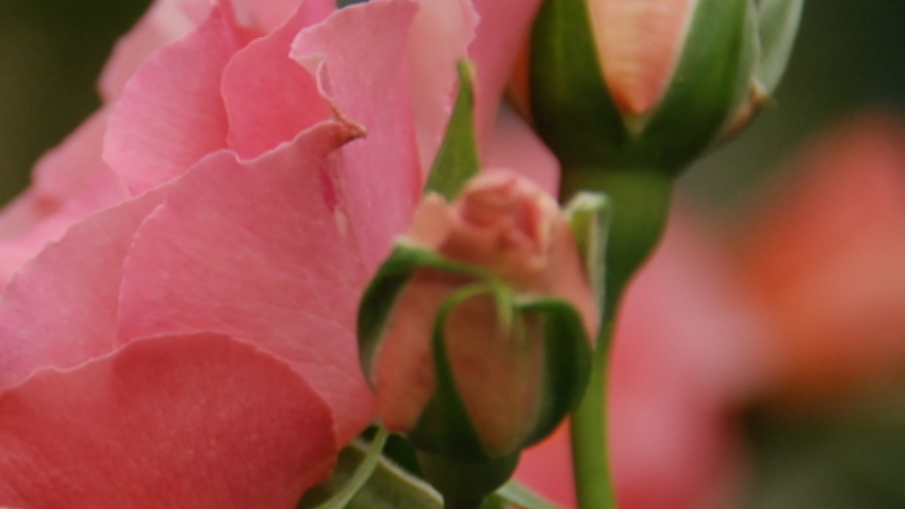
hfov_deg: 2.6
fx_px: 19746
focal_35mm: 823
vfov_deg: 1.5
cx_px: 205
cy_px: 343
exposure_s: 1/400
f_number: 5.6
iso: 800
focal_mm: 300
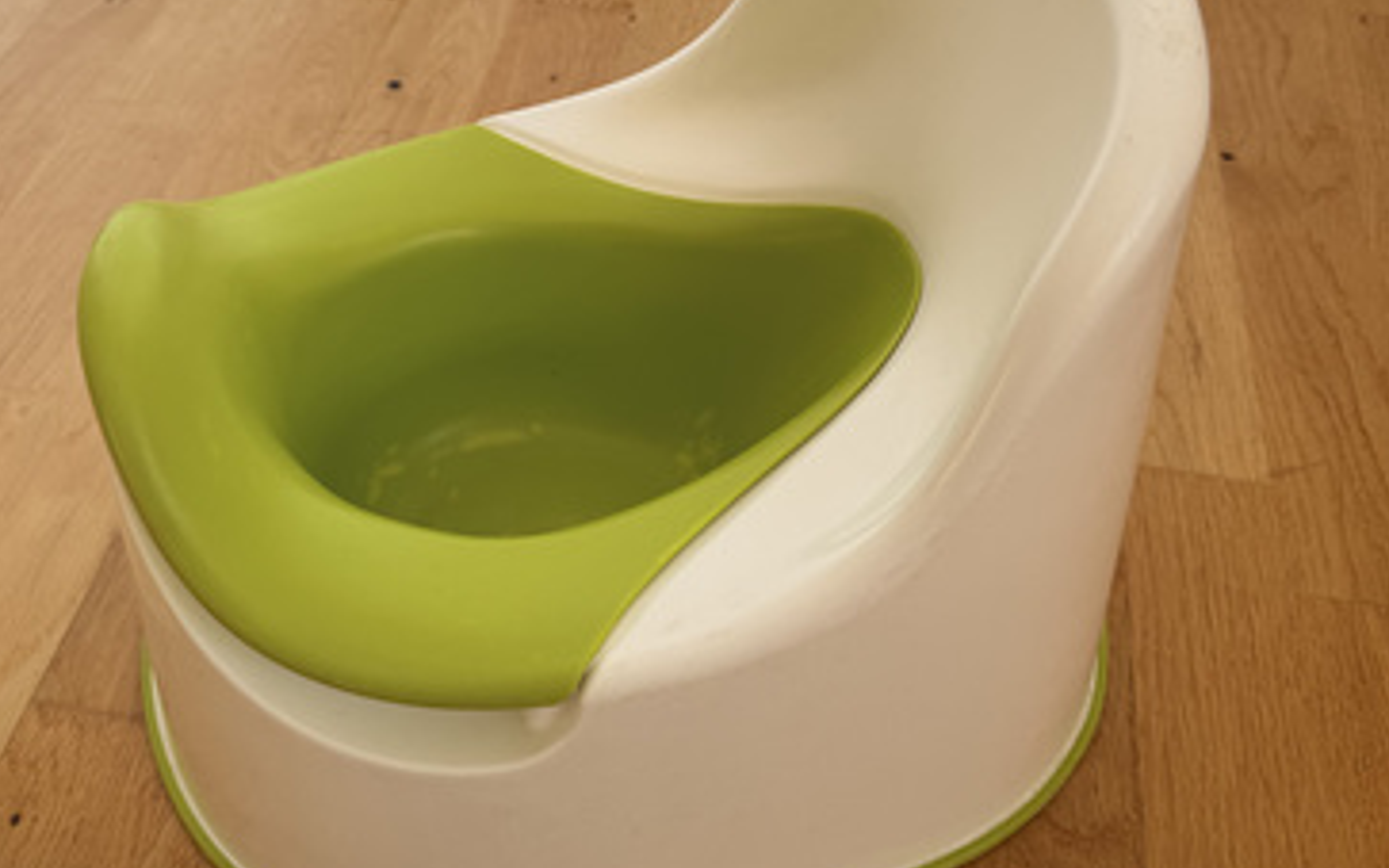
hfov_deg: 55.3
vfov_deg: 35.6
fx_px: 1325
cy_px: 229
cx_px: 687
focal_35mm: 35
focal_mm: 6.76
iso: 80
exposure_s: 1/539
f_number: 1.78
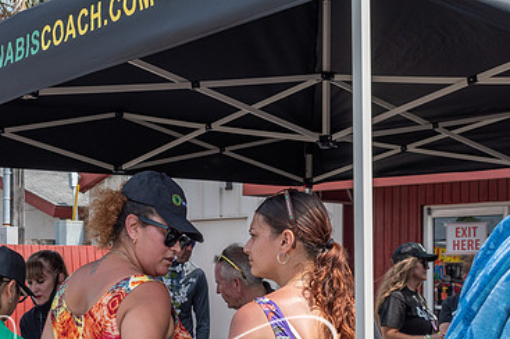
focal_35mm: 73
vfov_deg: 18.5
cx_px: 154
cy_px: 262
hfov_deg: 27.5
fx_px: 1033
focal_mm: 29
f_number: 9
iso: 200
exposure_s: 1/320
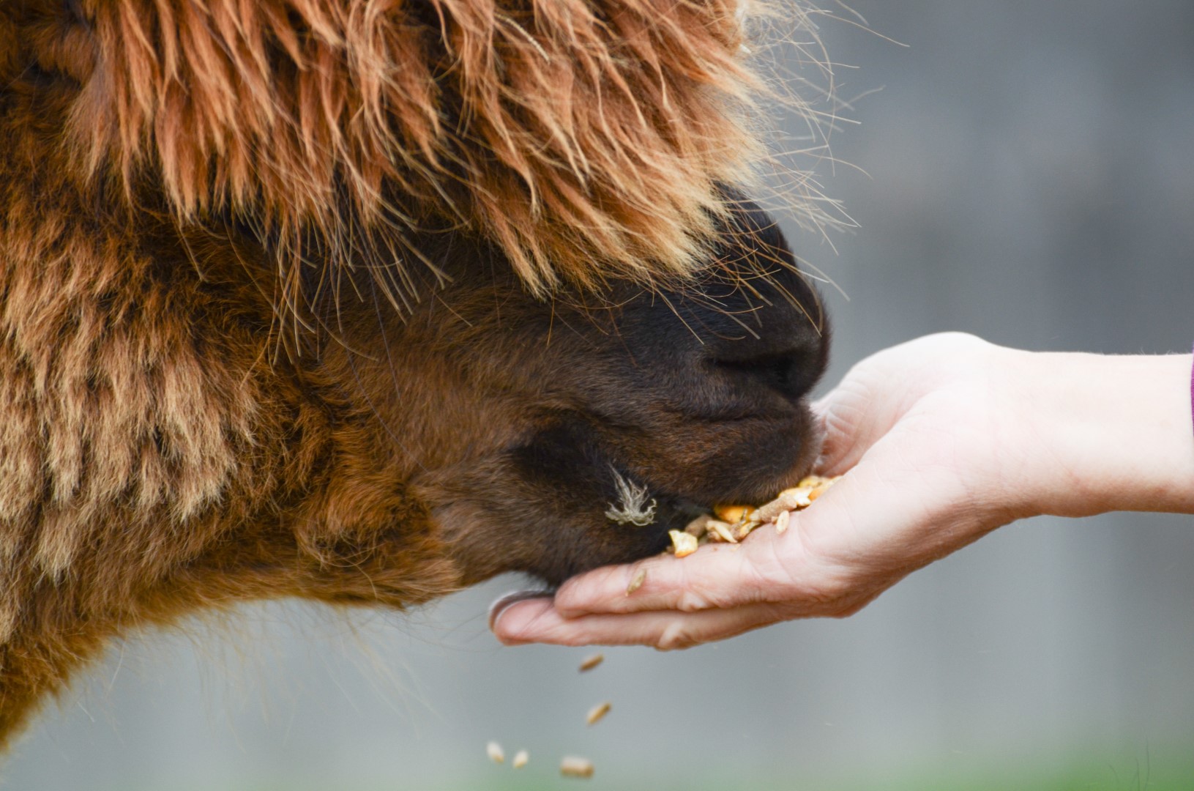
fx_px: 9929
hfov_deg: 6.9
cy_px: 396
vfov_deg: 4.6
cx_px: 597
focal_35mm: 300
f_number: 6.3
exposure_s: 1/400
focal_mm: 200
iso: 250
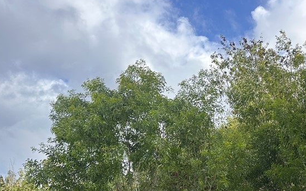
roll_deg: -2.8
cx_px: 240
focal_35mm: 47
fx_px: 392
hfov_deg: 41.0
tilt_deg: +10.3
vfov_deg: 26.7
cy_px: 162
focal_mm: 6.86
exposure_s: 1/1751
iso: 80
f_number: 1.78
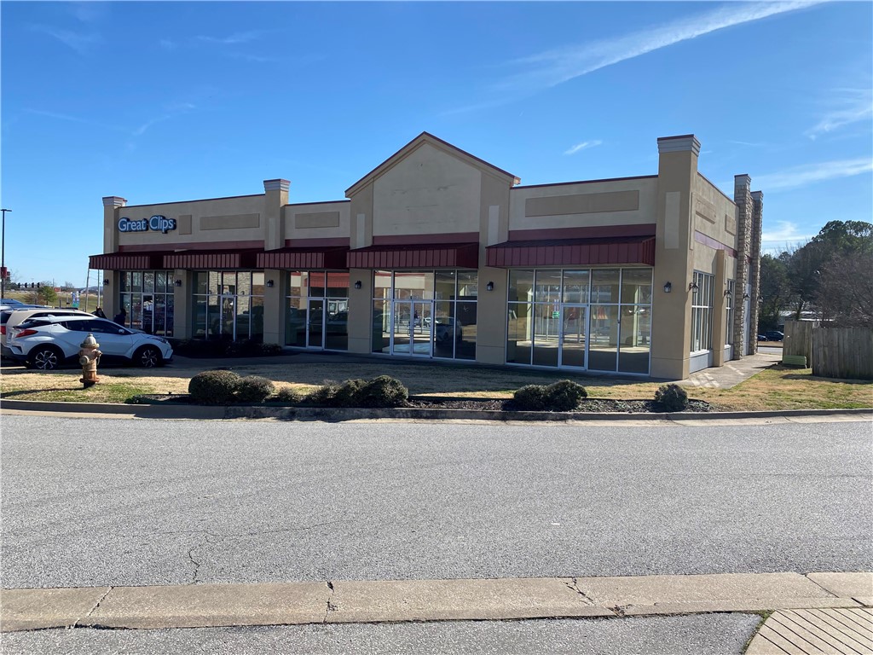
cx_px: 436
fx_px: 656
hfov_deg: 67.3
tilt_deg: -3.7
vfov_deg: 53.1
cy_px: 328
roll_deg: +0.6
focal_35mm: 26
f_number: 1.8
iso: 32
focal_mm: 4.25
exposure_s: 1/2967
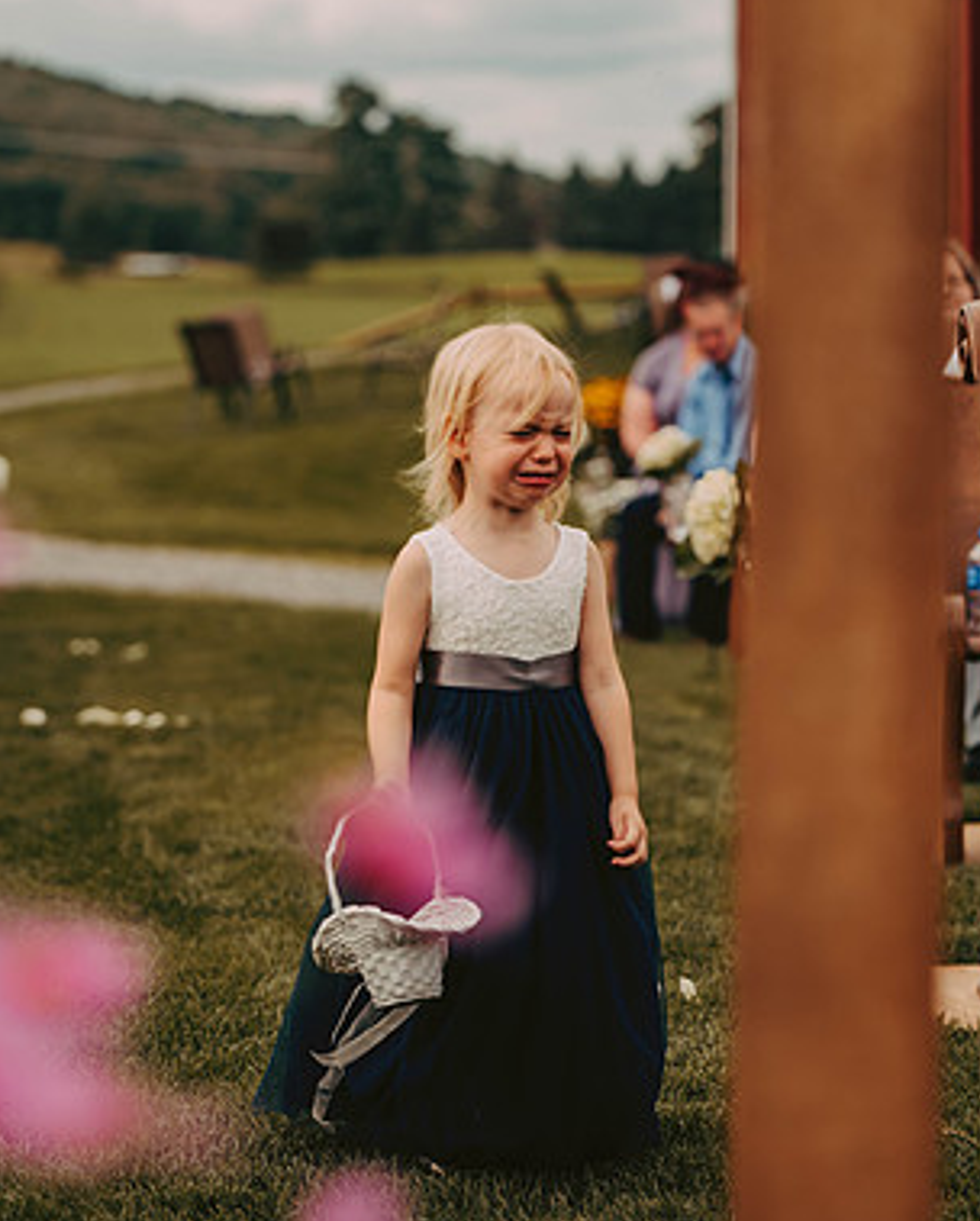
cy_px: 617
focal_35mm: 132
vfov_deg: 14.6
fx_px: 4778
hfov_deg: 11.7
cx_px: 516
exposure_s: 1/2000
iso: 200
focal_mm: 92
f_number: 2.8
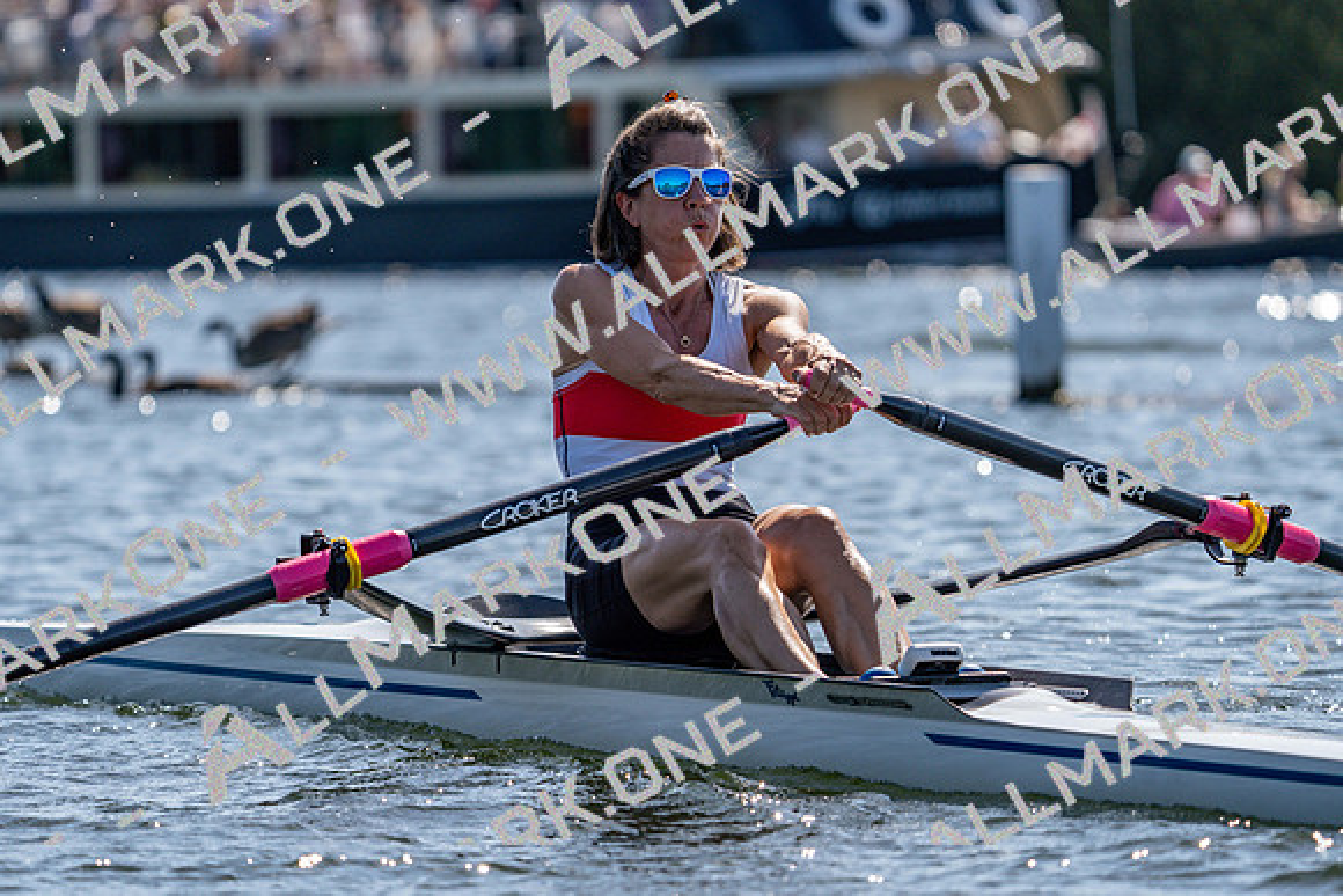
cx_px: 672
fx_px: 11865
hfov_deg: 6.5
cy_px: 448
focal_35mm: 318
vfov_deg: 4.3
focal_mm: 318
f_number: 6.3
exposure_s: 1/2000
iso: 250
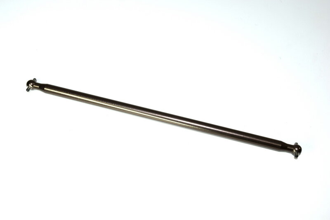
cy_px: 110
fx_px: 399
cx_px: 165
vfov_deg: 30.9
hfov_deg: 44.9
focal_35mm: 44
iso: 100
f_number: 8
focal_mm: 29
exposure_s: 1/80
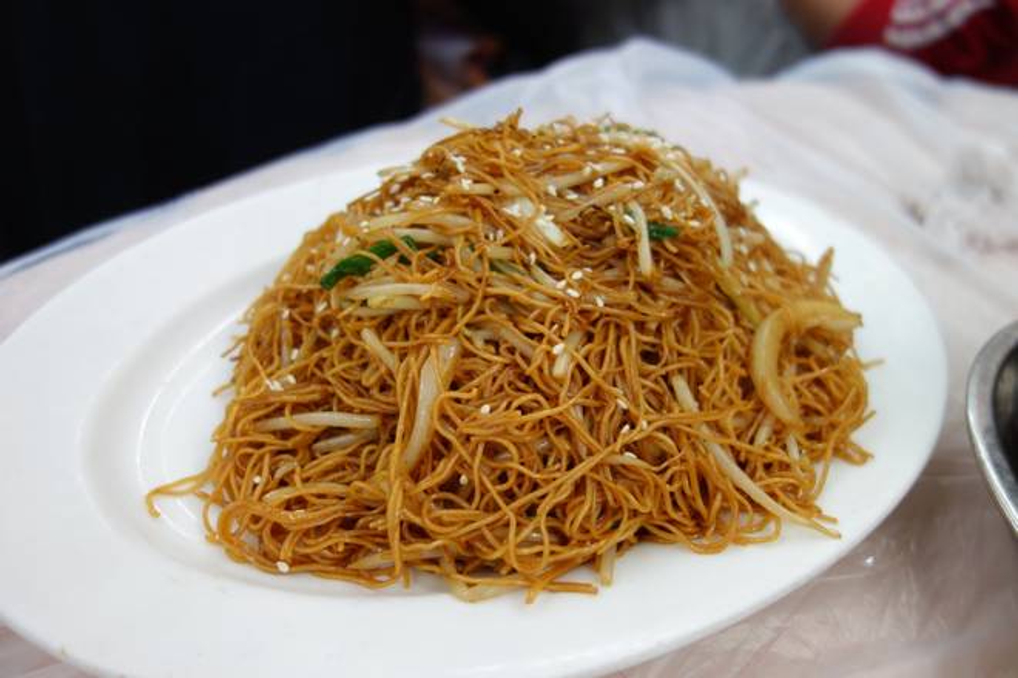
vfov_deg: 46.4
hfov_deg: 65.5
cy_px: 339
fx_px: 792
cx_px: 509
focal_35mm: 28
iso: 125
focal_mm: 10.4
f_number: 1.8
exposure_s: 1/60
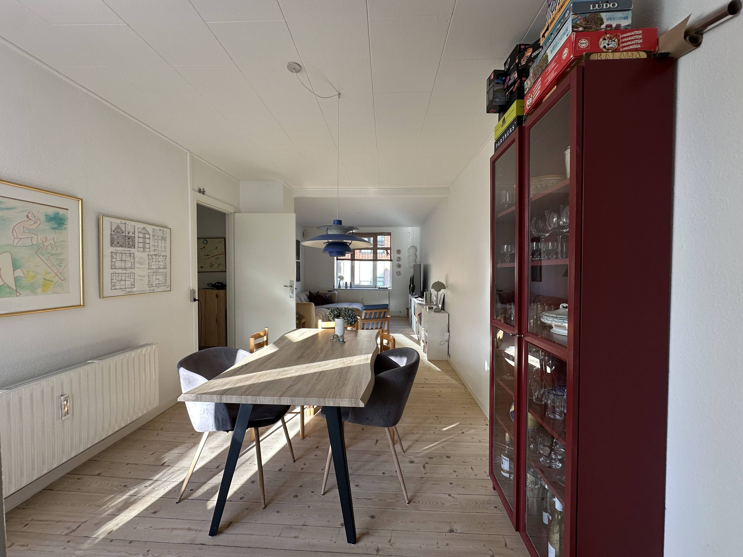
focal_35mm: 14
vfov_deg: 85.7
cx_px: 372
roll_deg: -0.6
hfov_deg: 102.1
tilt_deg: -1.6
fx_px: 300
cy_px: 278
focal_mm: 2.22
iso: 50
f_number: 2.2
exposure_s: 1/99
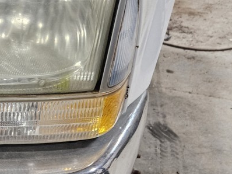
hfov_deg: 23.9
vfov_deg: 19.8
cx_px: -49
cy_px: 121
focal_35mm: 74
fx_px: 496
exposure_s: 1/60
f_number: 1.8
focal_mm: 5.4
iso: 640
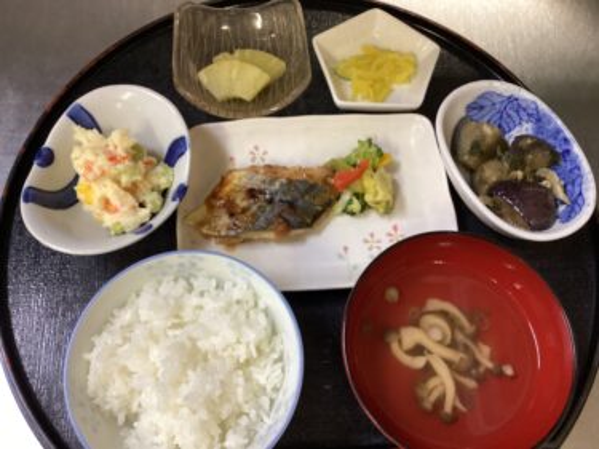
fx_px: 536
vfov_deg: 45.4
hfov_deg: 58.4
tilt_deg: -67.8
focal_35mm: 31
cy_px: 224
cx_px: 300
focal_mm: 3.3
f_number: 2.4
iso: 250
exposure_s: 1/60
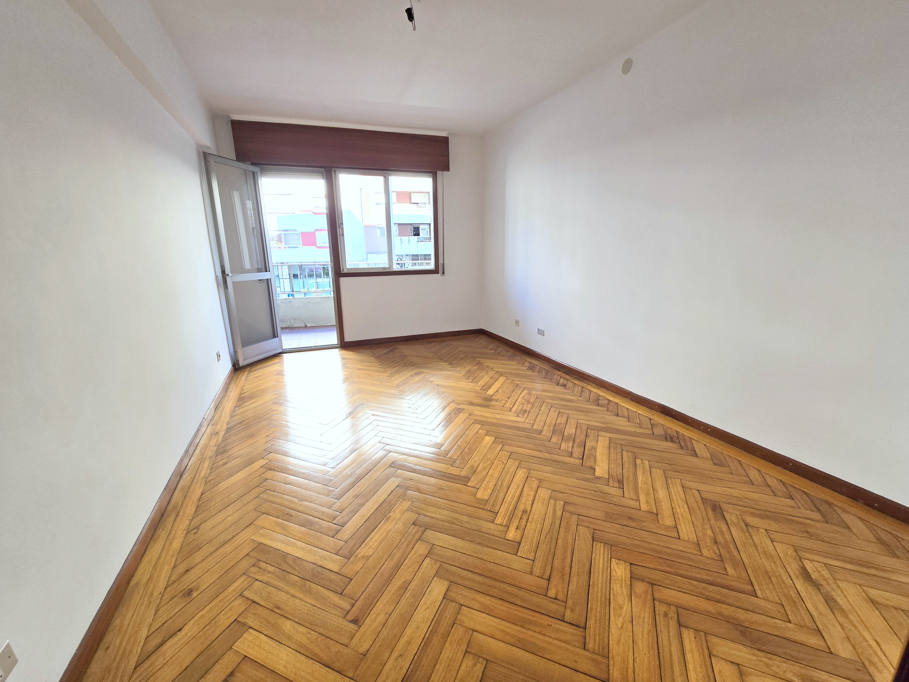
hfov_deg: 106.2
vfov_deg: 89.9
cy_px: 341
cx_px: 454
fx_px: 341
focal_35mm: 13
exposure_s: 1/100
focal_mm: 2.2
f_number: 2.2
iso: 64
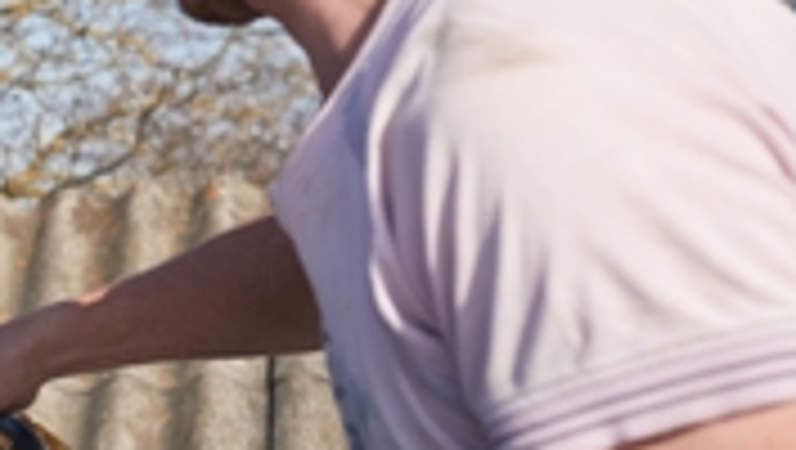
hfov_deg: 16.7
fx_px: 2303
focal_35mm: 109
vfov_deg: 11.2
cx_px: -576
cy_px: 209
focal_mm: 24
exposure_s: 1/3200
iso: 100
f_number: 2.8
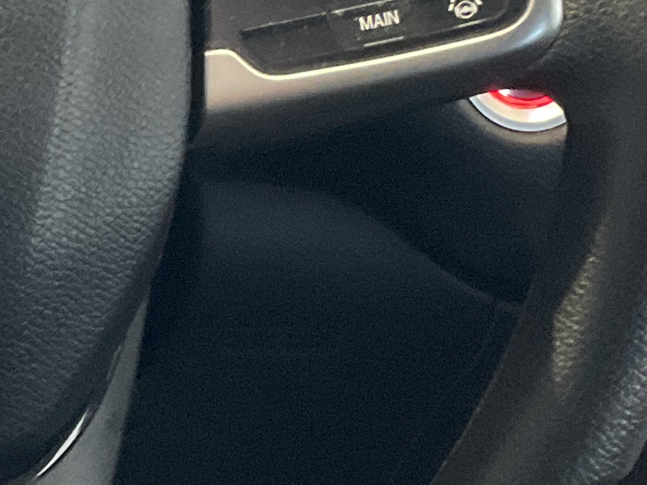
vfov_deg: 11.2
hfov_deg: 14.8
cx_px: 24
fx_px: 2448
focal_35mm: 131
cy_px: -19
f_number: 1.8
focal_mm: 3
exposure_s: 1/30
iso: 250
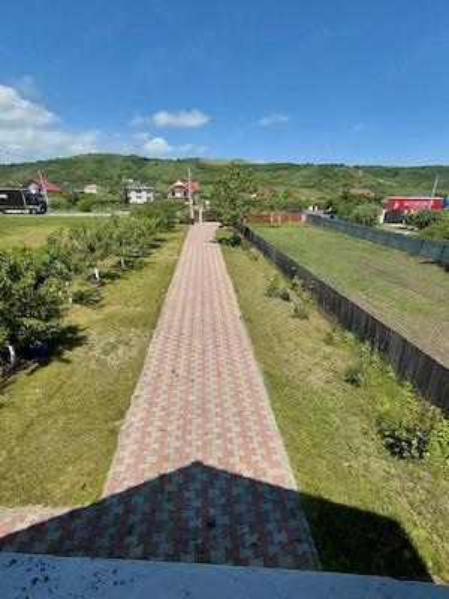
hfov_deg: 78.1
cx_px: 224
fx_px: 277
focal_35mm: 16
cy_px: 300
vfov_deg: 94.5
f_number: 2.2
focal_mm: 1.64
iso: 40
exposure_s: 1/3333
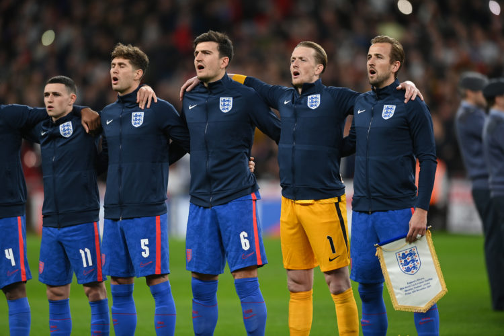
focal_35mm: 400
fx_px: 5600
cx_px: 252
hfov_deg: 5.2
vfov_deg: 3.4
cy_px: 168
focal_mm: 400
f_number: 3.2
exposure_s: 1/640
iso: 800
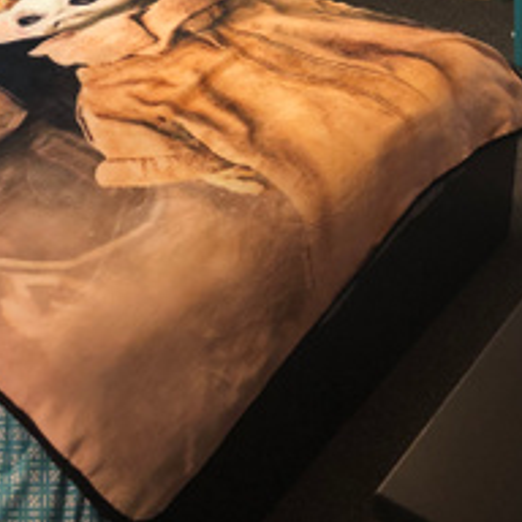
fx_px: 1058
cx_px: 125
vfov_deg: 25.2
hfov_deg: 27.3
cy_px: -87
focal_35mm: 62
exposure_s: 1/8
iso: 100
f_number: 1.8
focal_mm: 3.99
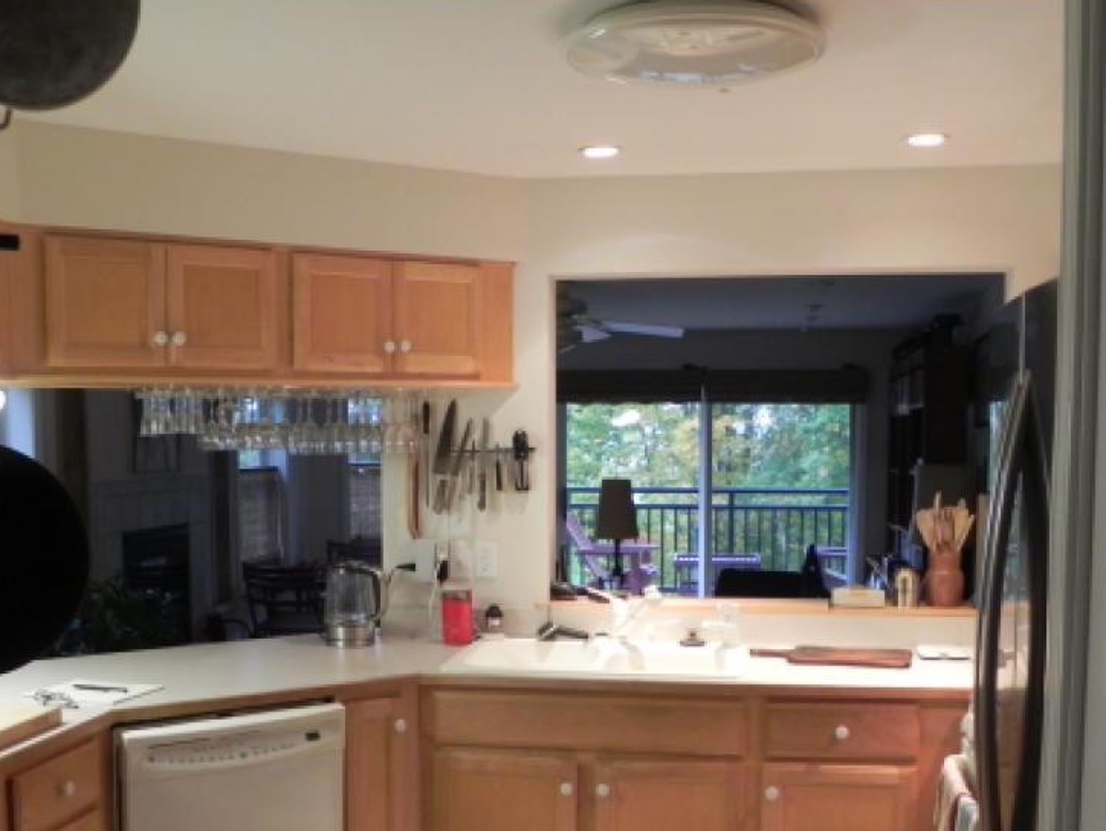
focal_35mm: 41
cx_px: 553
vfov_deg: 34.7
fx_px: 1311
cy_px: 577
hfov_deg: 45.7
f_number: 2.8
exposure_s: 1/30
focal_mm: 5.2
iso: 354
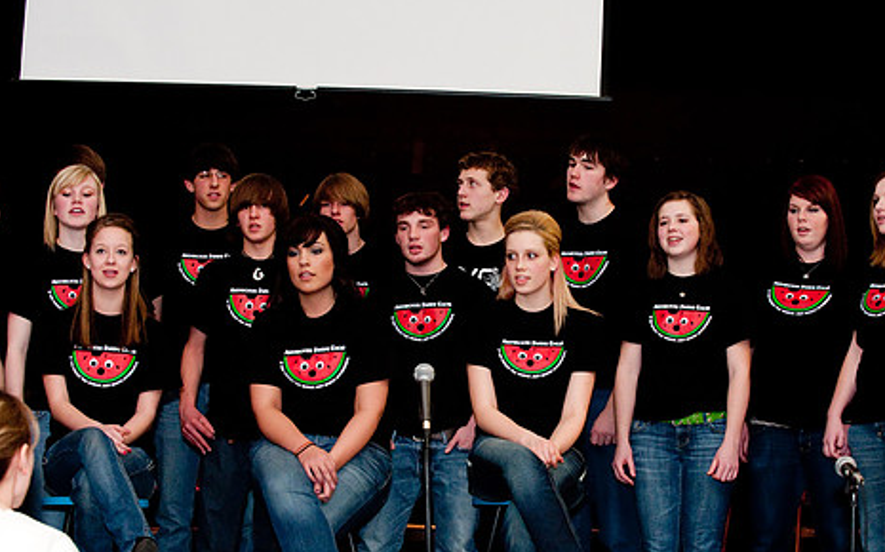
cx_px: 502
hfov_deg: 23.3
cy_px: 327
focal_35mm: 89
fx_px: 2145
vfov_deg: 14.7
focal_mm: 70
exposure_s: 1/125
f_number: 5.6
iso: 560
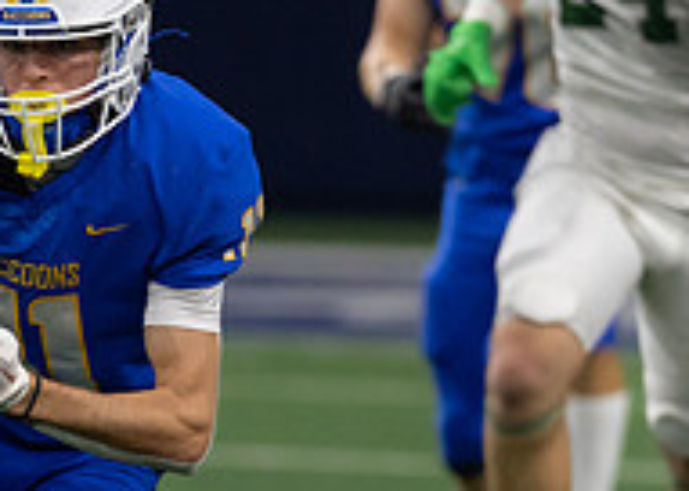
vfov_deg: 1.8
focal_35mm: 816
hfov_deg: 2.5
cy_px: 453
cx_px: 244
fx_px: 15951
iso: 1600
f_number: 2.8
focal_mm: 200
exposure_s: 1/1250
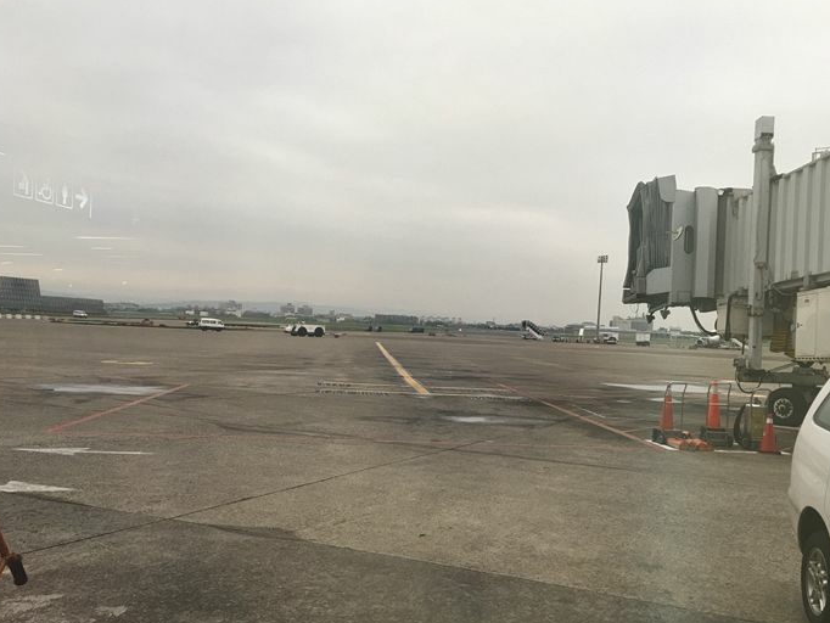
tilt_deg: -1.1
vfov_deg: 41.7
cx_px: 471
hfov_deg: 53.8
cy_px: 353
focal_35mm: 34
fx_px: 816
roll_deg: -2.9
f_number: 2.2
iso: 25
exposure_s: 1/40
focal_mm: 4.15
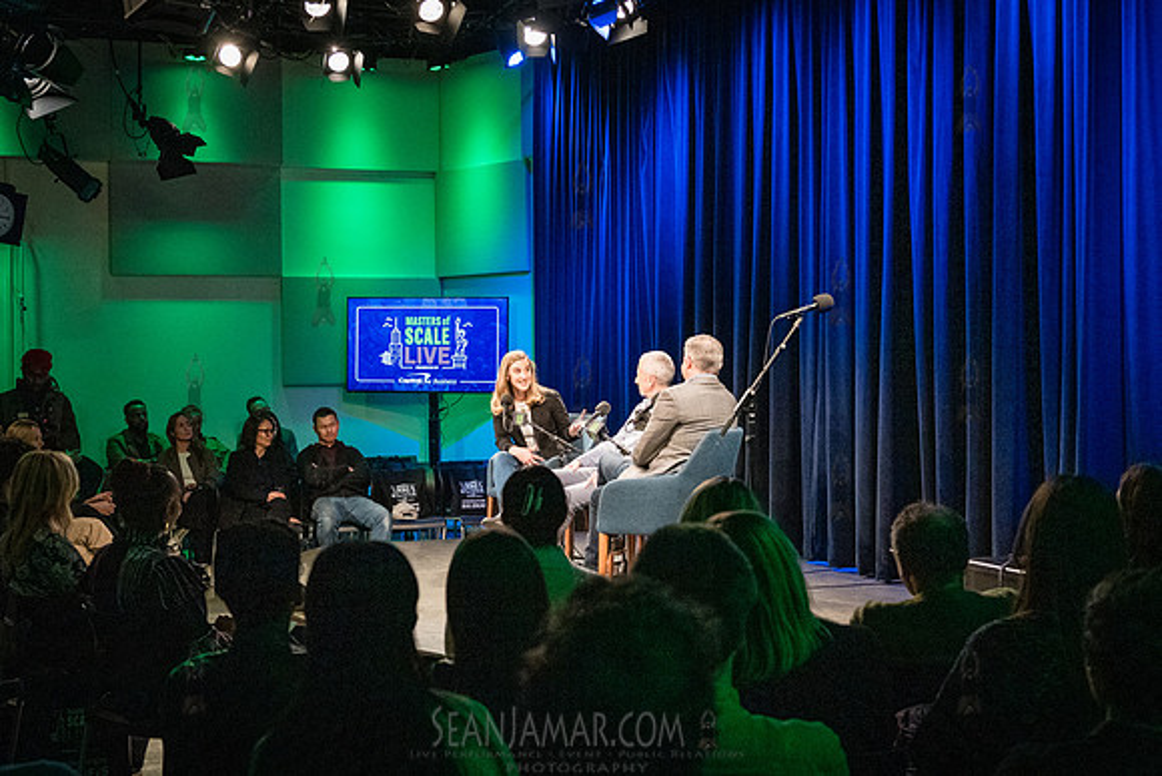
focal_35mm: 48
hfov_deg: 40.8
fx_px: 1562
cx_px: 581
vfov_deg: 27.9
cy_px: 388
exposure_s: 1/250
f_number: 4
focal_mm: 38
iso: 3200
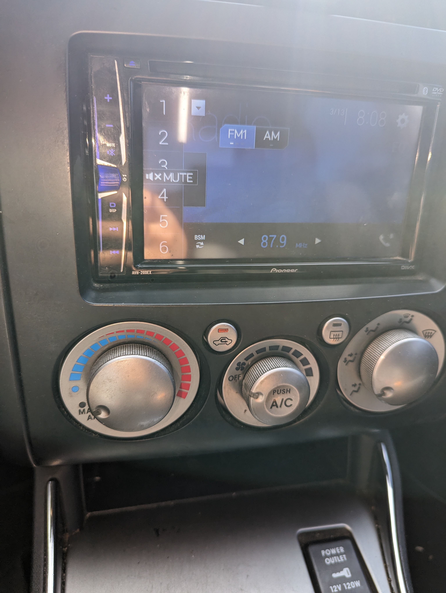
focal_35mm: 24
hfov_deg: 56.9
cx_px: 223
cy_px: 296
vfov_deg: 71.5
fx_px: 411
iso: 101
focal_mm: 6.81
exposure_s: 1/287
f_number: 1.85
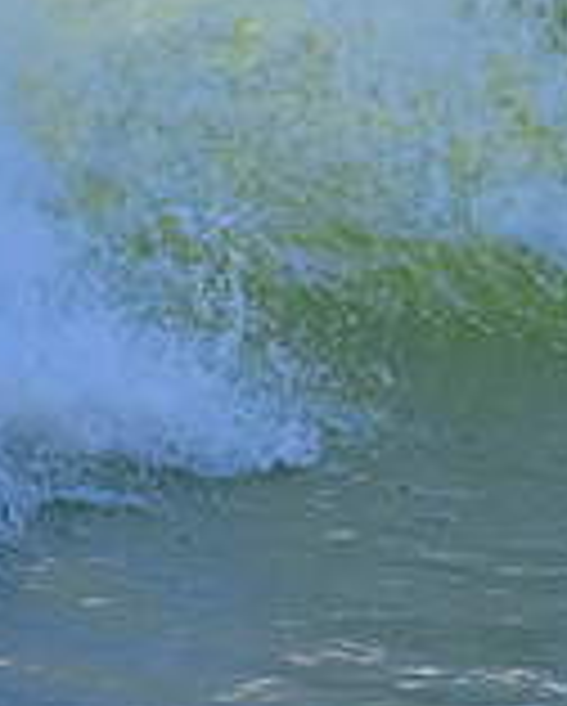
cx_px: 549
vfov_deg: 0.5
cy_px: -126
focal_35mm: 3803
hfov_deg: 0.4
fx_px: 79618
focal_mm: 800
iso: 1600
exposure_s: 1/2000
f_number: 11
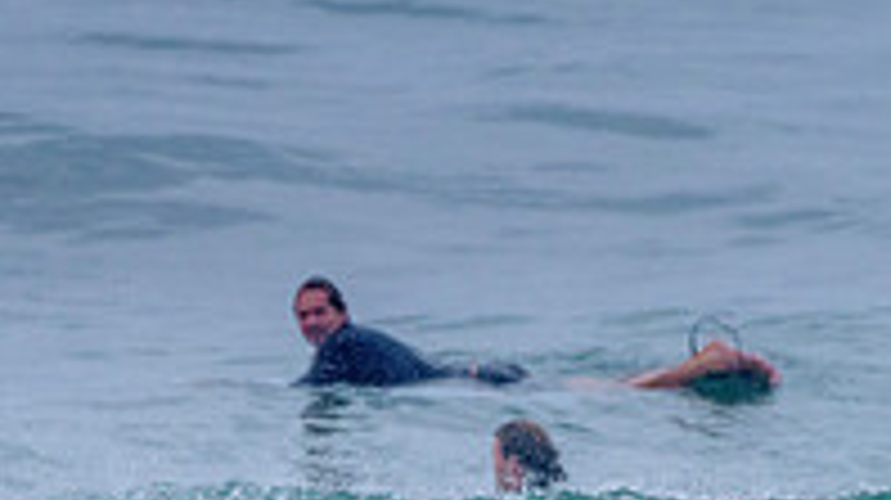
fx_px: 44404
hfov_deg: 1.1
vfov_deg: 0.6
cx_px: 442
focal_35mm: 1881
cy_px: 666
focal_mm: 500
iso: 1800
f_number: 5.6
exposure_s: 1/2000
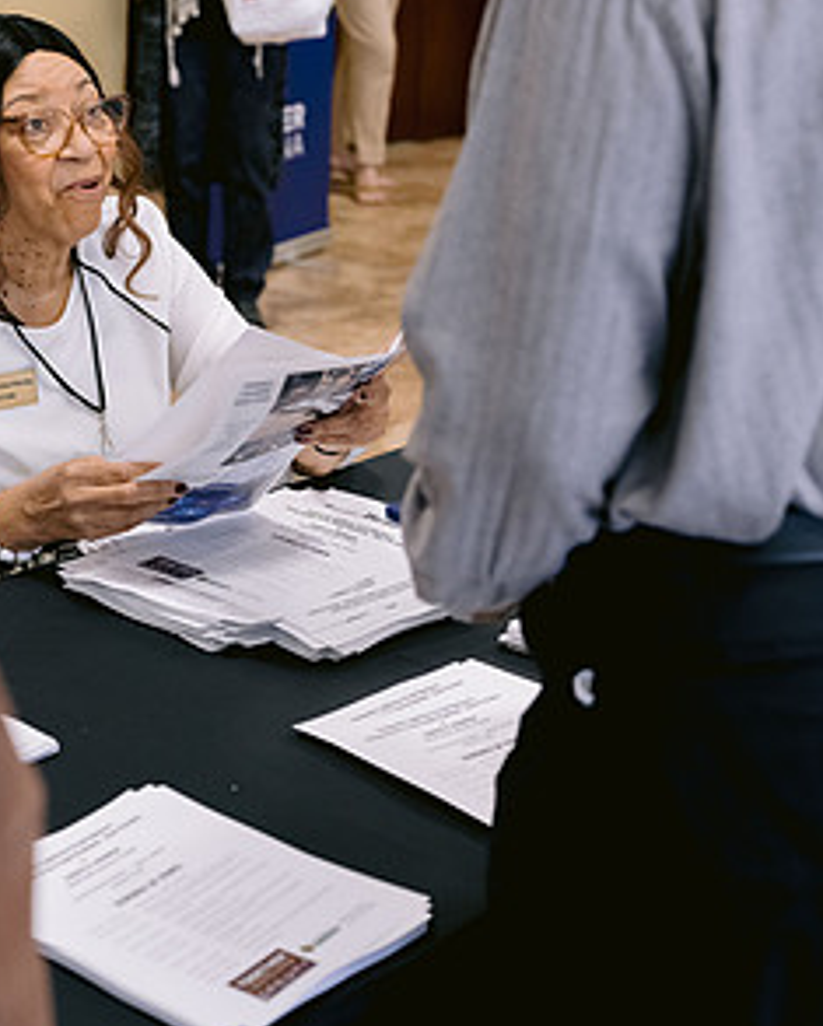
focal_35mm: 72
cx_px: 315
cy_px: 382
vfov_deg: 26.3
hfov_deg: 21.3
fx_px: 2189
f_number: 4
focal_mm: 50
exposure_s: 1/160
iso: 3200
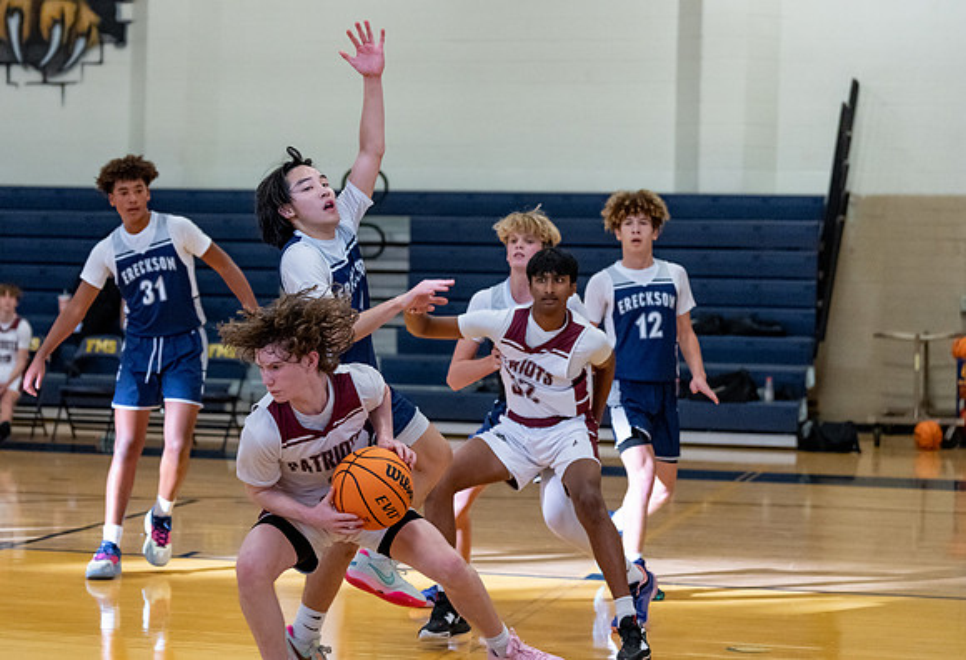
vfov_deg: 15.9
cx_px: 392
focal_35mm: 87
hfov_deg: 23.1
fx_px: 2361
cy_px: 277
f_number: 2.8
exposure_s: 1/1000
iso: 5000
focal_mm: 70
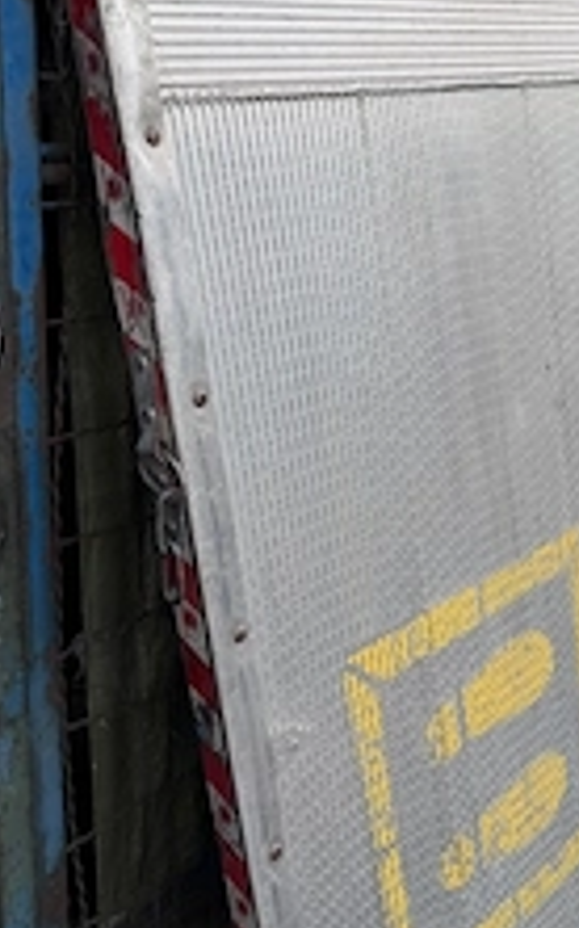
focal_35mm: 46
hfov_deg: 26.9
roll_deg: -4.8
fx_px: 1162
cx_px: 533
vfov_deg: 43.4
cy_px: 403
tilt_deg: -15.9
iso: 80
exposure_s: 1/2053
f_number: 1.78
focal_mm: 6.76
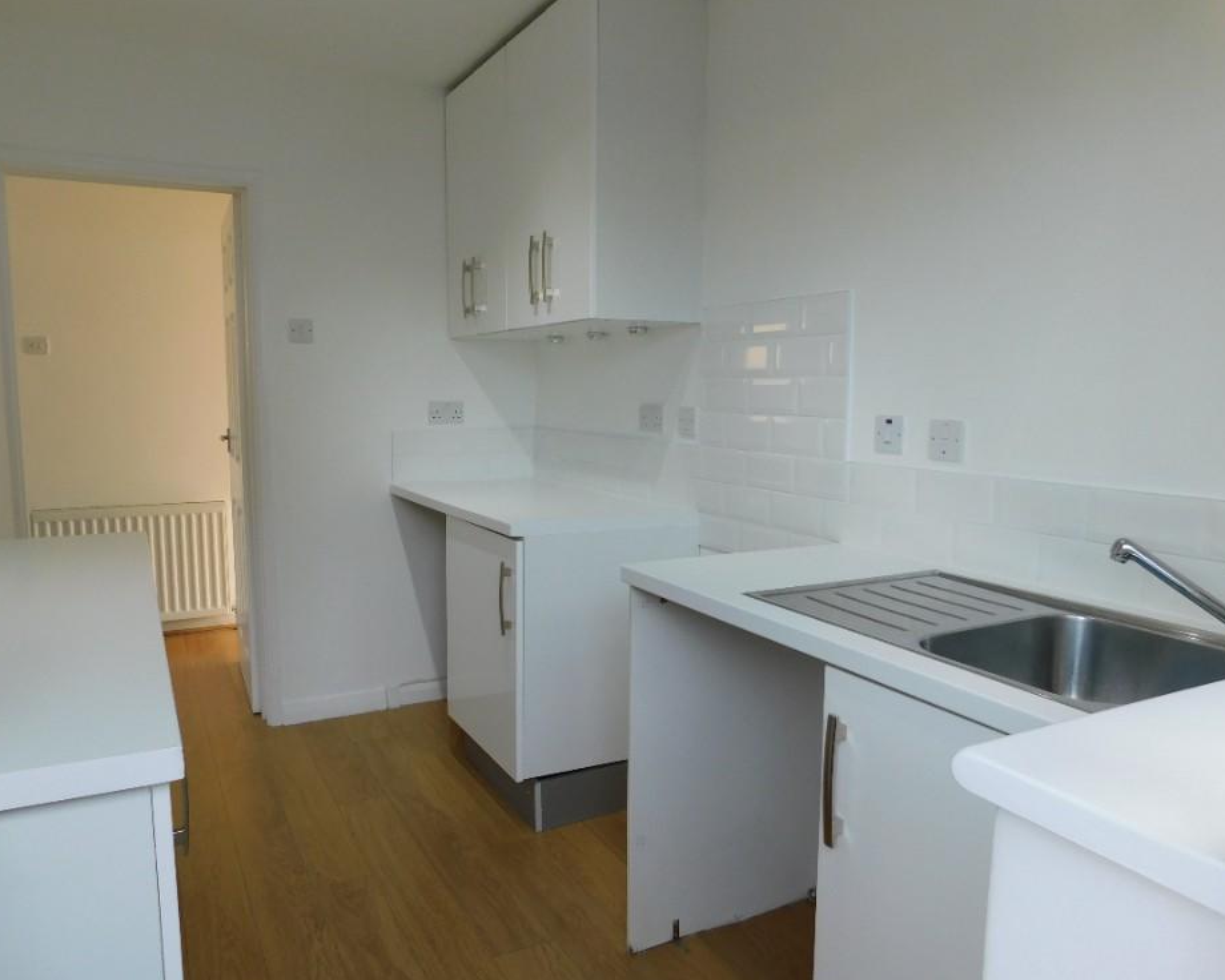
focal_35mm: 25
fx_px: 906
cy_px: 502
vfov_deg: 56.8
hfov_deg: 68.0
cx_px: 562
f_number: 3
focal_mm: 4
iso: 125
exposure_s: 1/100
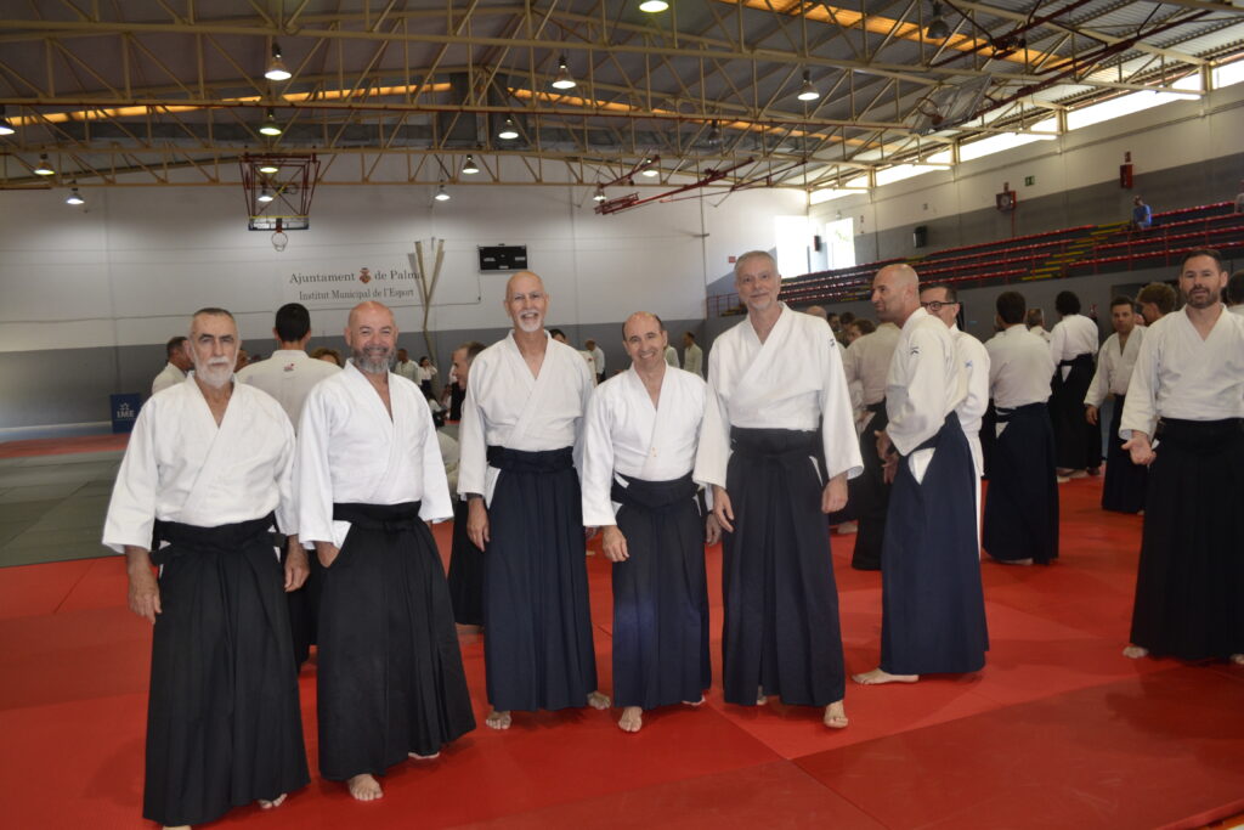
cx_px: 622
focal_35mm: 27
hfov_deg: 67.4
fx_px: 933
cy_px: 415
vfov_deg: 47.9
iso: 400
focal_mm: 18
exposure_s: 1/100
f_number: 4
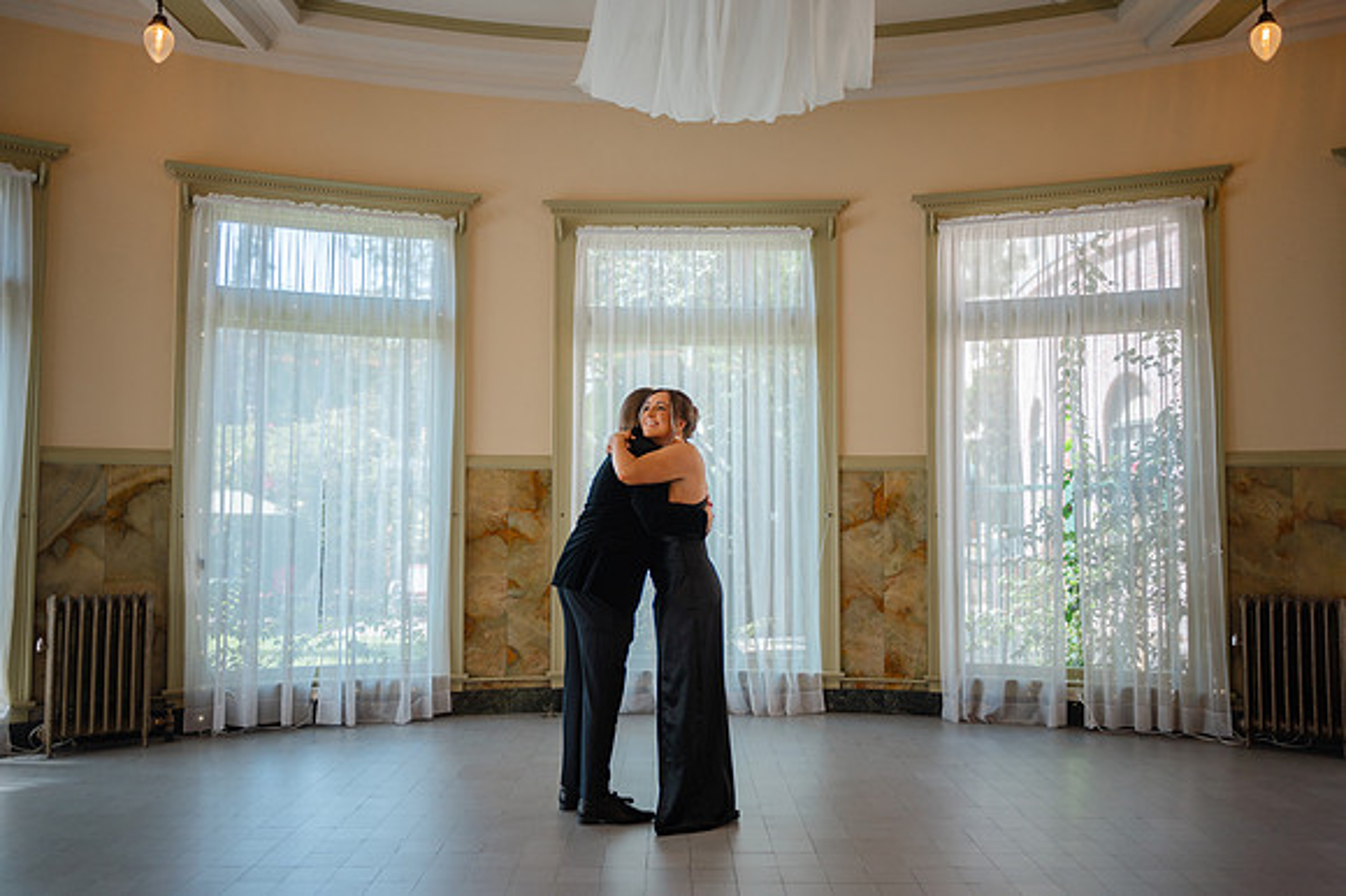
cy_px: 448
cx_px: 673
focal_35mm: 28
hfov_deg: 64.9
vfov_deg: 45.9
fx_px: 1059
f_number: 2.8
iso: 100
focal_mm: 28
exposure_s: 1/400
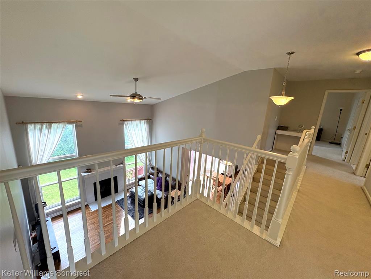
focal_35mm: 14
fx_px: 150
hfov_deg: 102.1
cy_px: 140
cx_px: 186
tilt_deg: -11.3
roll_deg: -2.7
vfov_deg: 85.7
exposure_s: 1/120
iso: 100
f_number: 2.2
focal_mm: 2.22
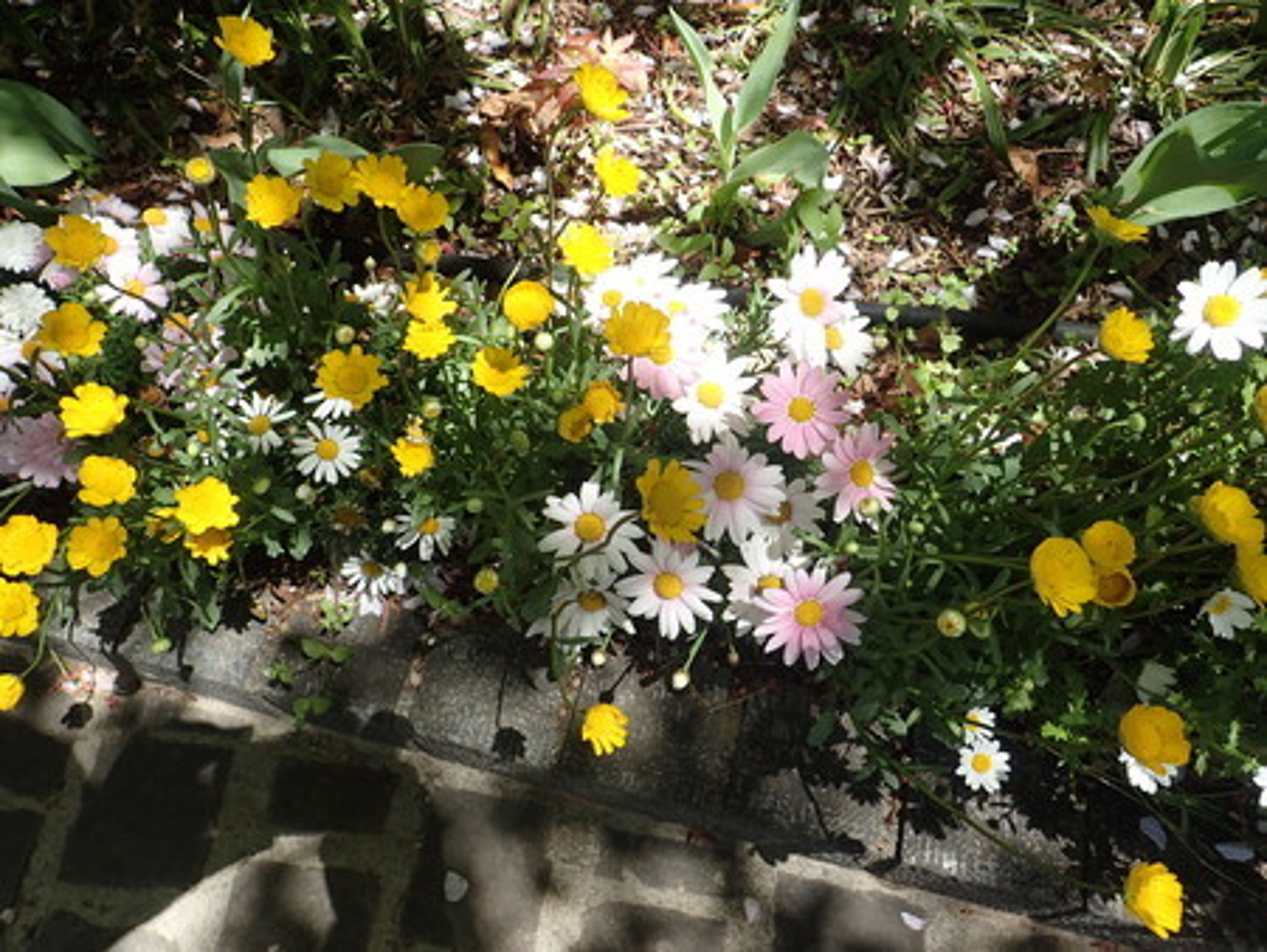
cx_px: 634
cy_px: 476
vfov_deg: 54.9
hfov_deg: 69.4
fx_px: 916
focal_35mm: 25
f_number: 2.8
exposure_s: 1/1000
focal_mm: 4.5
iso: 200
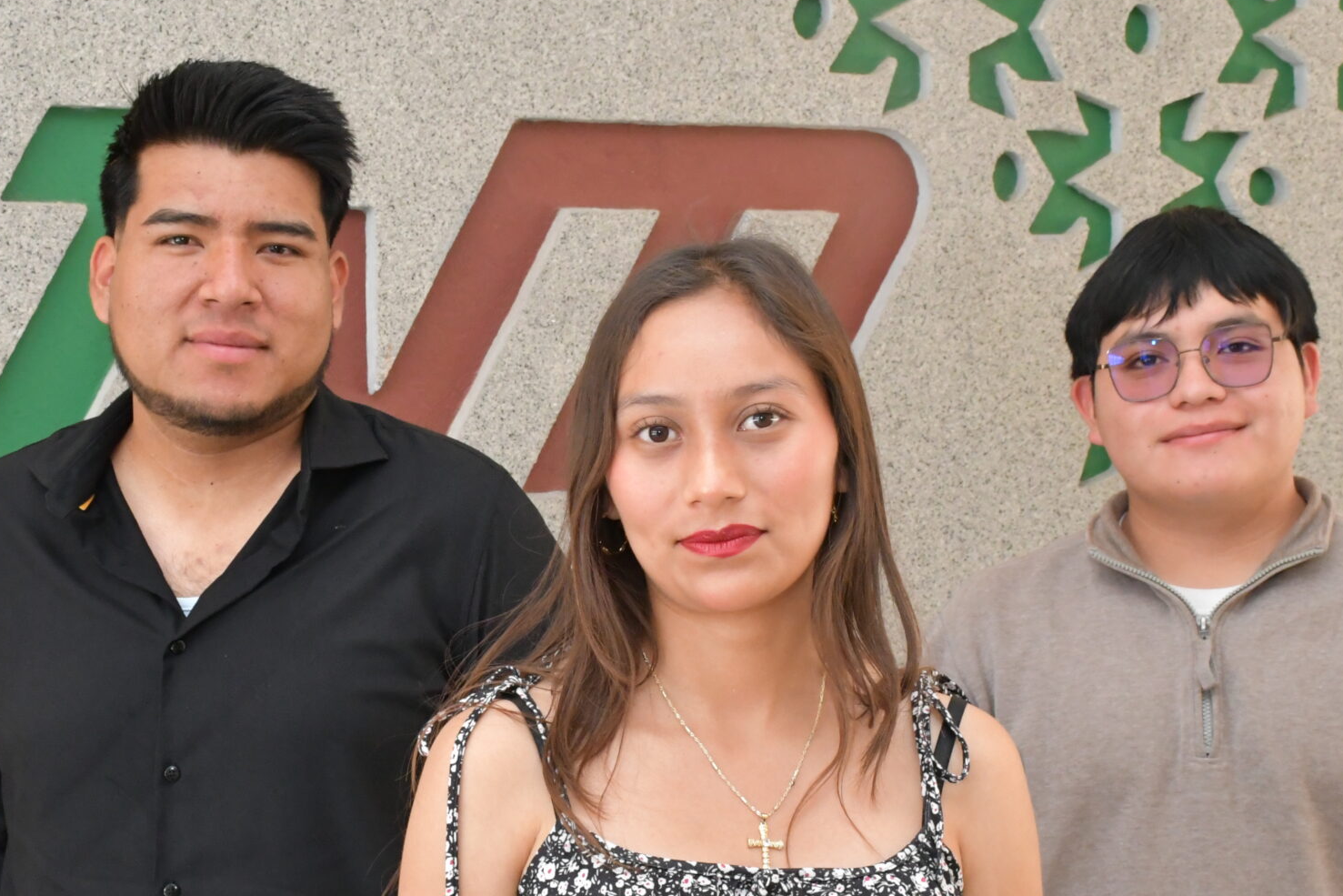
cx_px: 556
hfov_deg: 26.0
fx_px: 2910
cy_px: 595
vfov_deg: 17.5
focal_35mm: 78
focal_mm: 30
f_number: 10
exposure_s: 1/125
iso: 3200
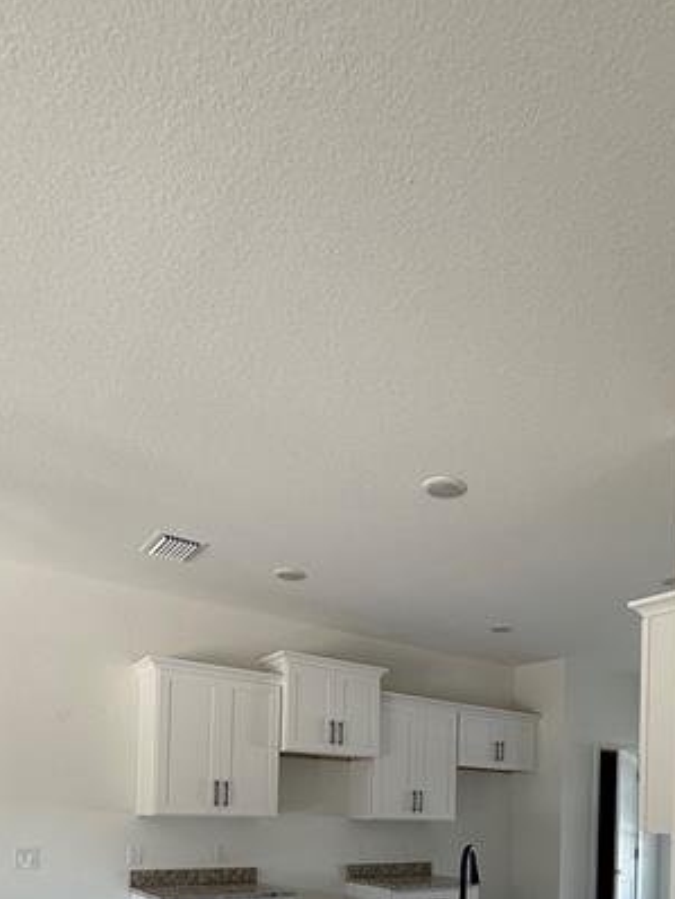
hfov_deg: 51.0
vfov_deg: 56.2
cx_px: 413
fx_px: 701
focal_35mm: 27
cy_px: 813
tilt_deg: +2.0
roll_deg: -1.5
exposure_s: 1/120
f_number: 2.2
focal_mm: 2.22
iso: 80
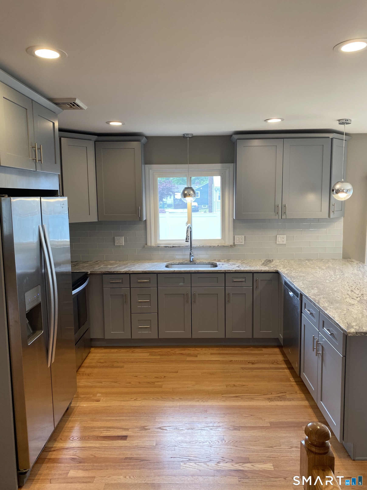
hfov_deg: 53.1
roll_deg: +0.1
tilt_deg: -4.7
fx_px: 368
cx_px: 184
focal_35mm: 26
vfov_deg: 67.3
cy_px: 245
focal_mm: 4.25
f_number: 1.8
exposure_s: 1/60
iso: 64
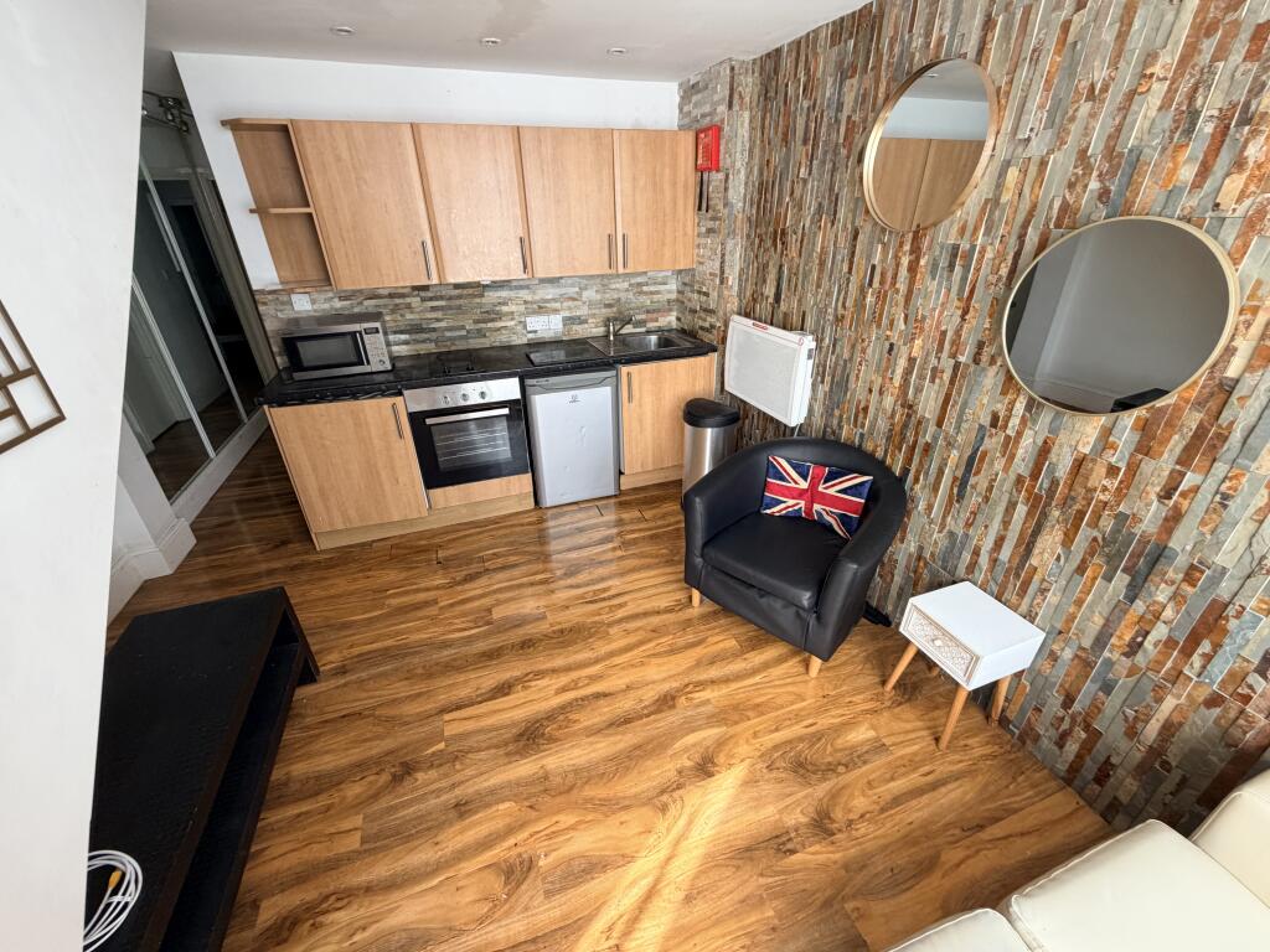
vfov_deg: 85.7
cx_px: 635
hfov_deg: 102.1
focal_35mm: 14
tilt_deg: -27.8
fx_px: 514
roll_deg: +2.2
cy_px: 476
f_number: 2.2
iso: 200
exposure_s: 1/121
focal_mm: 2.22
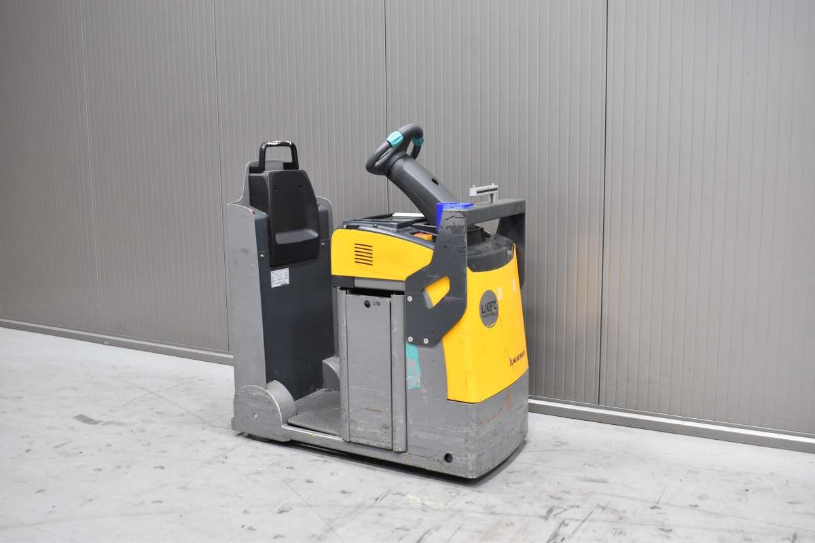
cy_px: 272
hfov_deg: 55.1
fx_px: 781
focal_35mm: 34
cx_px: 408
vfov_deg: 38.4
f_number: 5
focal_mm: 23
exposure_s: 1/30
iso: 1600
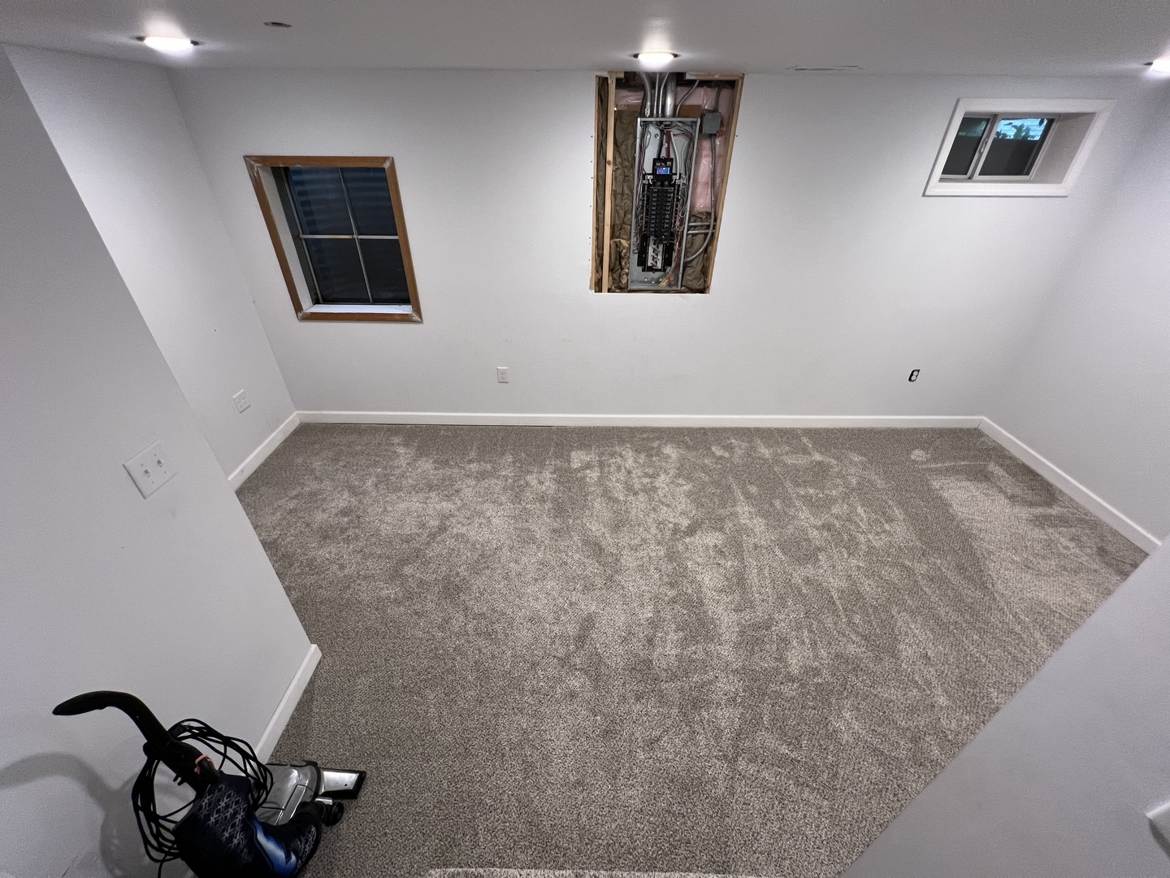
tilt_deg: -34.6
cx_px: 585
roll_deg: -1.3
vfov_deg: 89.9
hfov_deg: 106.2
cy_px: 439
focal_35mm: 13
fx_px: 439
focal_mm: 1.57
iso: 160
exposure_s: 1/60
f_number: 1.8
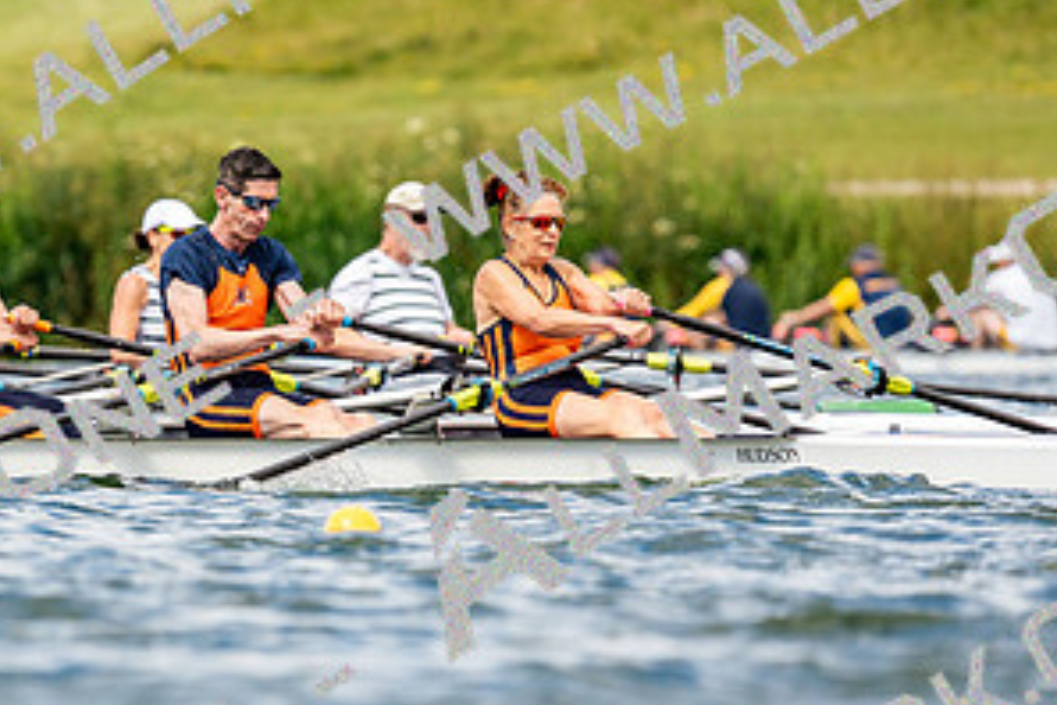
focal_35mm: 895
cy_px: 322
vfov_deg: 1.5
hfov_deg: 2.3
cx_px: 125
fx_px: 26276
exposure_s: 1/2000
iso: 320
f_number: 6.3
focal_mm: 459
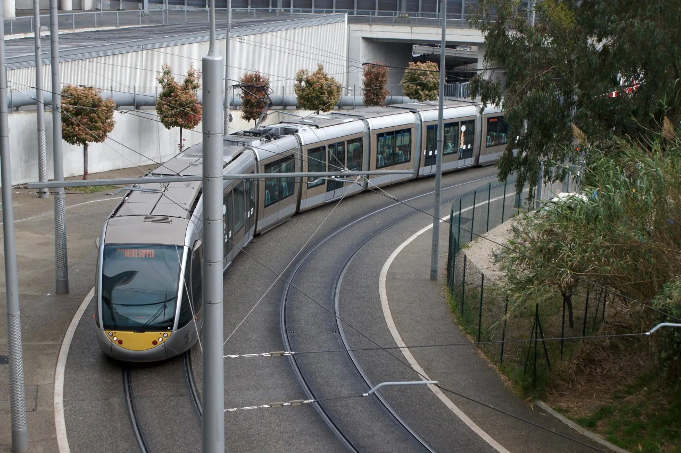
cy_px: 226
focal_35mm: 60
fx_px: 1134
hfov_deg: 33.4
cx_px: 340
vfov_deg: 22.6
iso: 100
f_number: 8
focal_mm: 40
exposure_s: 1/160
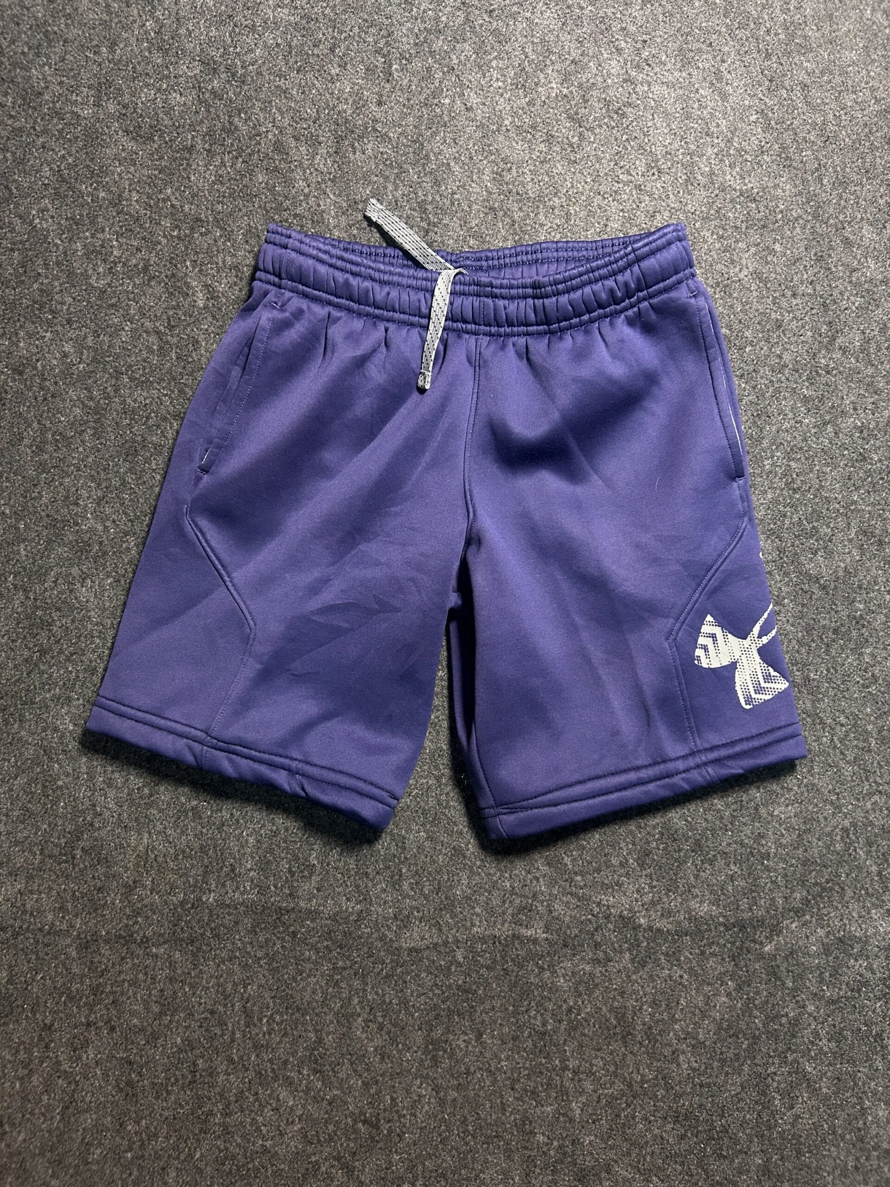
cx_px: 445
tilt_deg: -58.0
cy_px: 594
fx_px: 891
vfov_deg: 67.3
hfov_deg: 53.1
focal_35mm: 26
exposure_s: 1/50
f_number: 1.5
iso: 320
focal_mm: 5.7
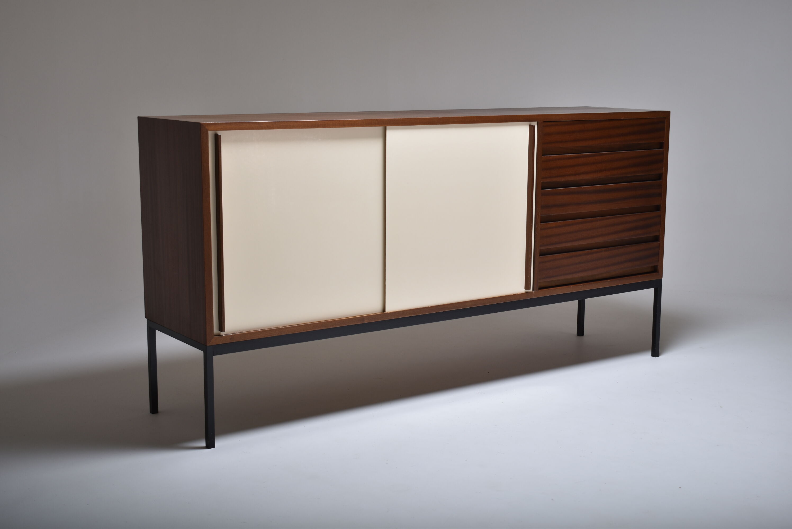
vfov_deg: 26.5
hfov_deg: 38.9
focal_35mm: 51
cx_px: 396
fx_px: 1123
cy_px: 264
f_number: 4.5
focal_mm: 34
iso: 100
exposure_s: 1/200
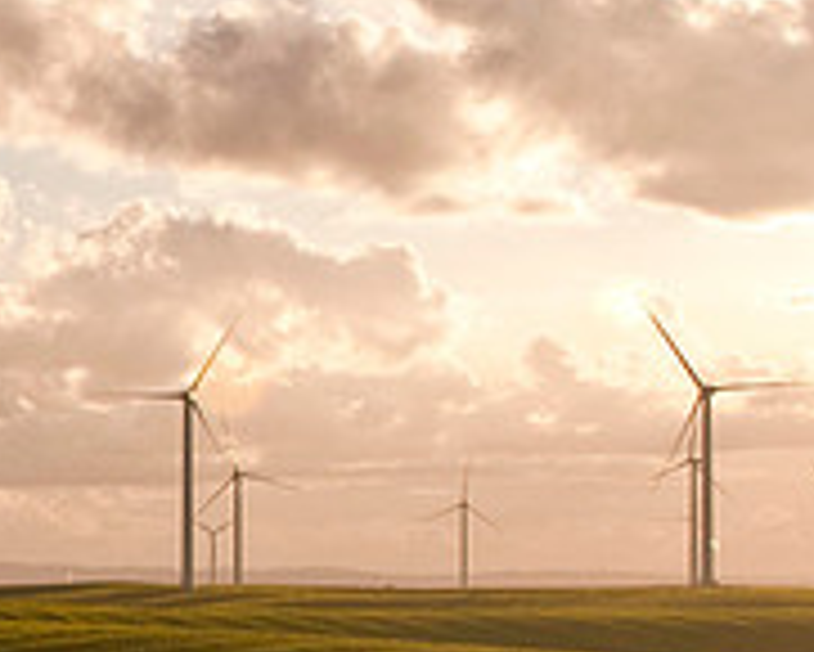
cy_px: 497
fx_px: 3037
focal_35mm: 126
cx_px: -423
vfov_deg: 12.2
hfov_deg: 14.2
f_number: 16
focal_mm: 28
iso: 200
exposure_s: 1/45
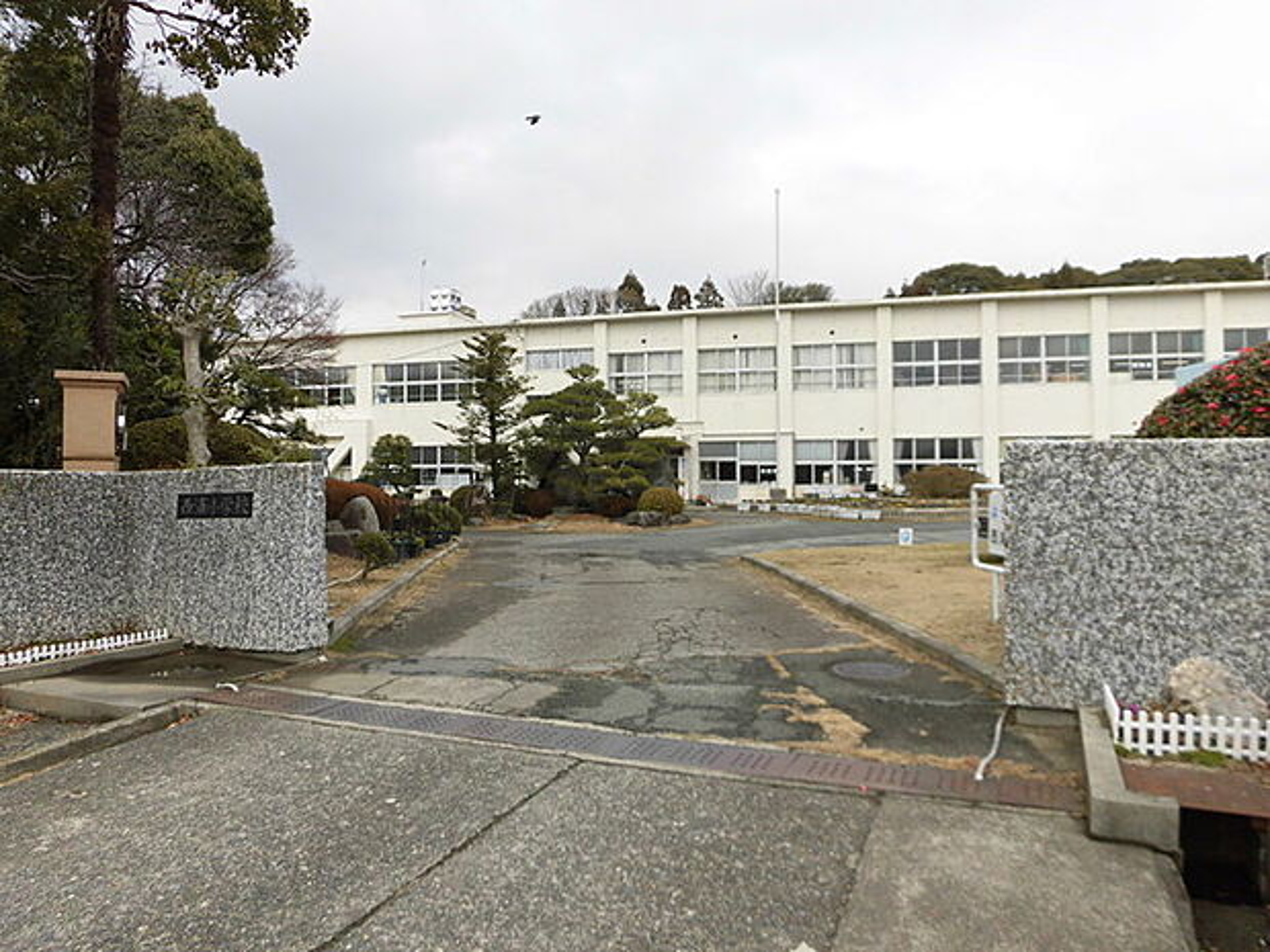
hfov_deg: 71.6
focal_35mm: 24
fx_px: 881
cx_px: 635
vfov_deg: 56.8
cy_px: 476
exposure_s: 1/1000
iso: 100
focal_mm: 4.3
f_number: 3.1
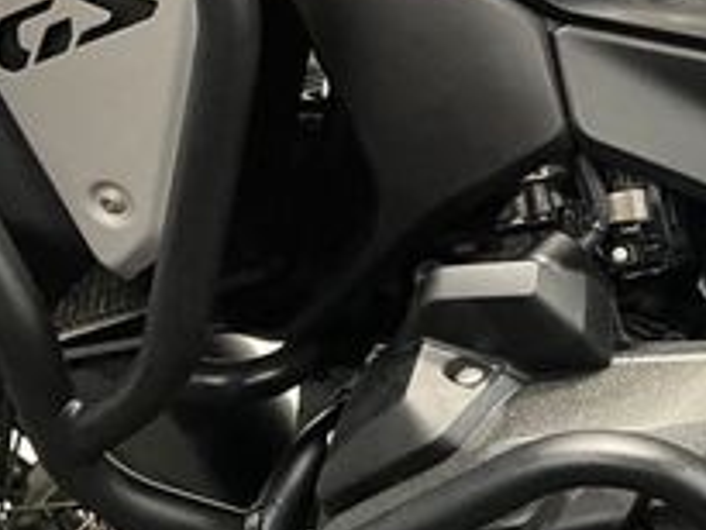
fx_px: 1653
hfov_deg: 21.2
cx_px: 985
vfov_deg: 18.2
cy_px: 224
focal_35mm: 81
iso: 500
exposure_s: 1/33
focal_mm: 5.1
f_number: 1.6
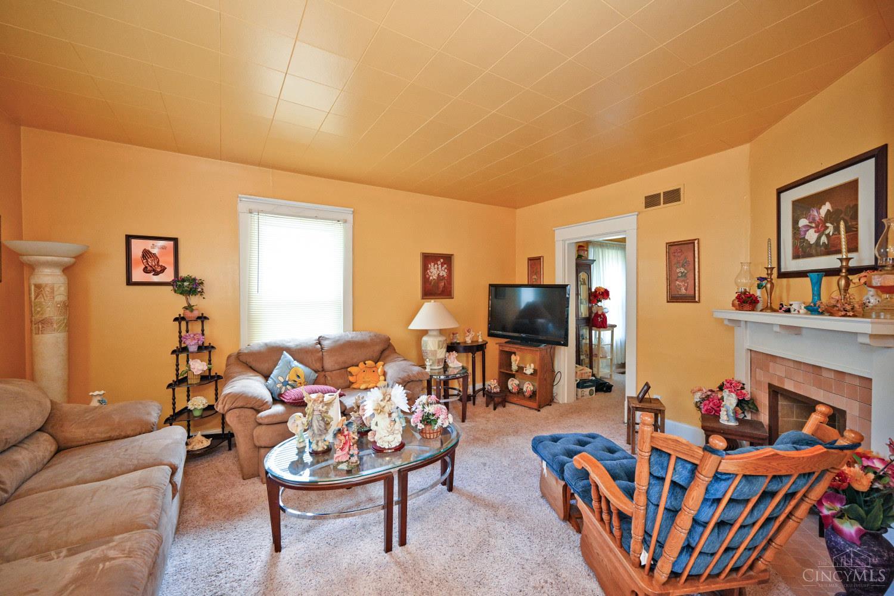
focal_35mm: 14
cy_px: 298
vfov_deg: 81.2
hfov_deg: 104.3
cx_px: 447
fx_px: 348
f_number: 4
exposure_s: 1/60
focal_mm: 14
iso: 1400
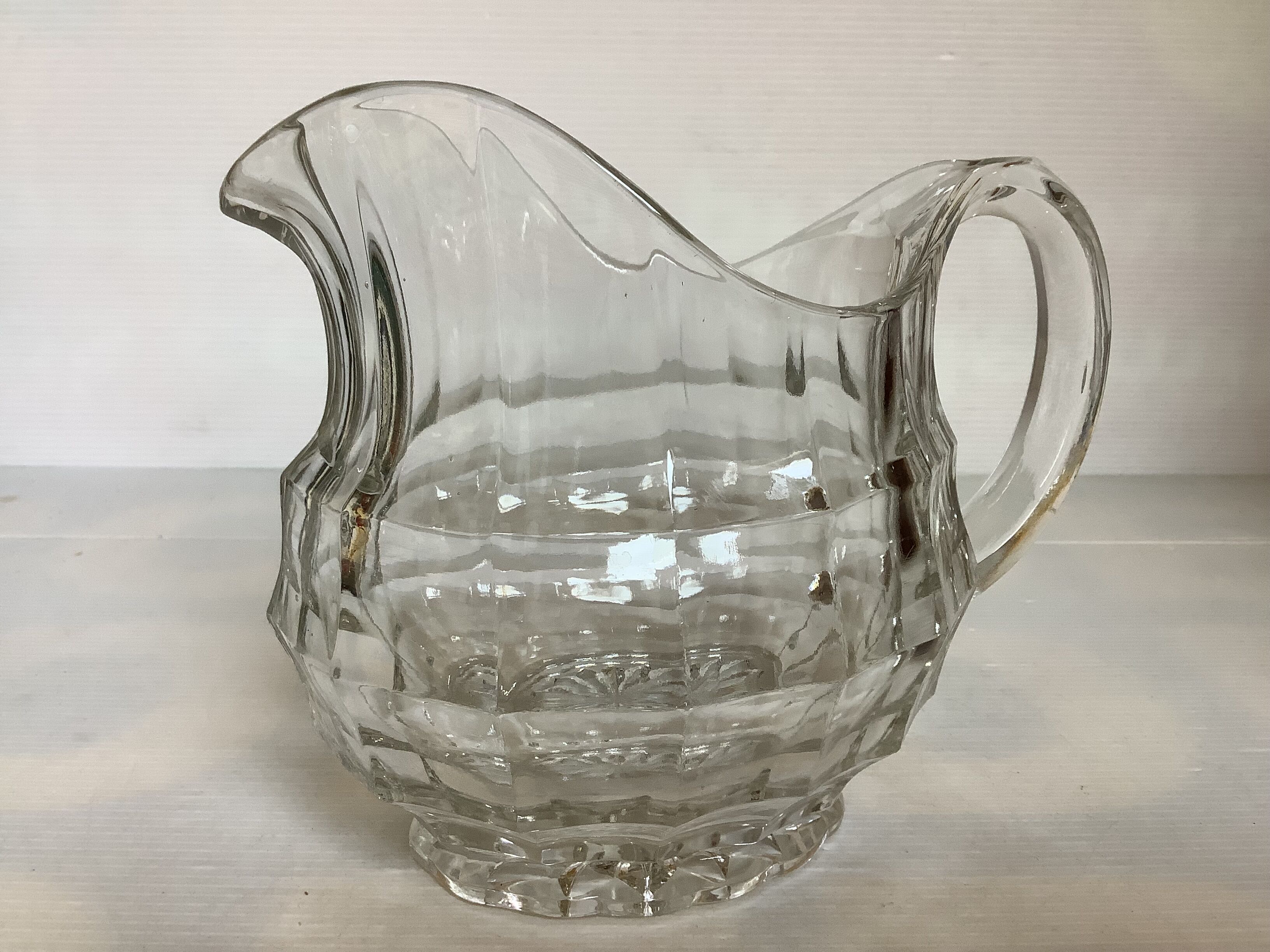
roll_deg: +0.0
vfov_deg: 45.4
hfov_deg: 58.4
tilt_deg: -15.6
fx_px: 1137
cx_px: 635
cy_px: 476
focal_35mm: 31
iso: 80
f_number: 2.4
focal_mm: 3.3
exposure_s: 1/50
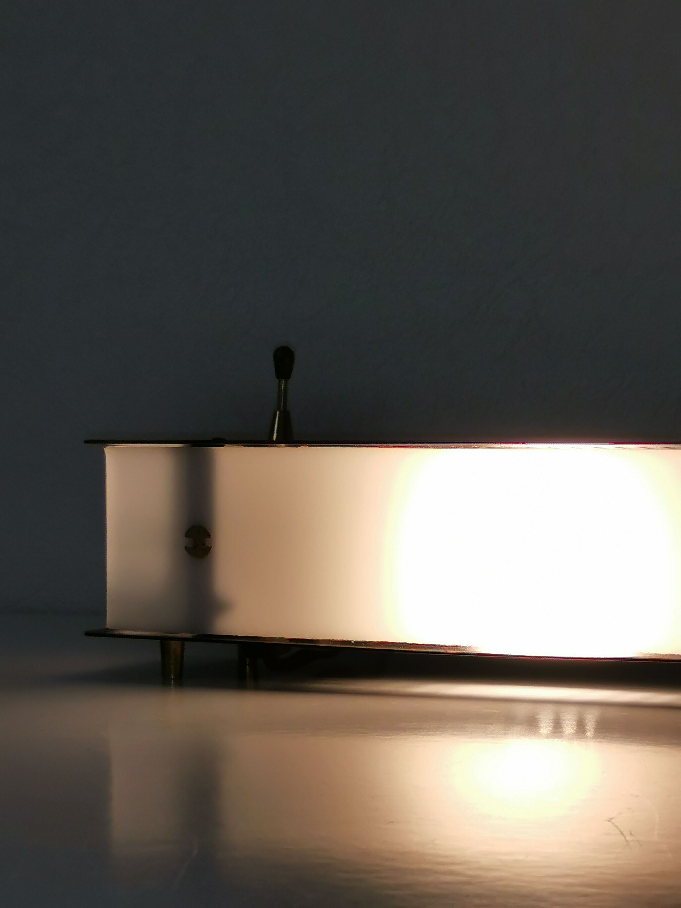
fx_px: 2413
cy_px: 454
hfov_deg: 16.1
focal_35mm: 92
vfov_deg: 21.3
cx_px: 340
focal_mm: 5.58
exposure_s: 1/160
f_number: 1.8
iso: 50
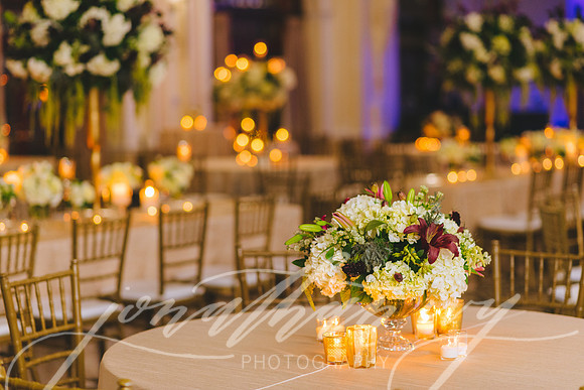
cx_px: 292
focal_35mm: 85
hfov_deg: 23.9
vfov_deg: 16.1
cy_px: 195
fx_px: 1379
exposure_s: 1/160
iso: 1600
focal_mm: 85
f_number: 2.2
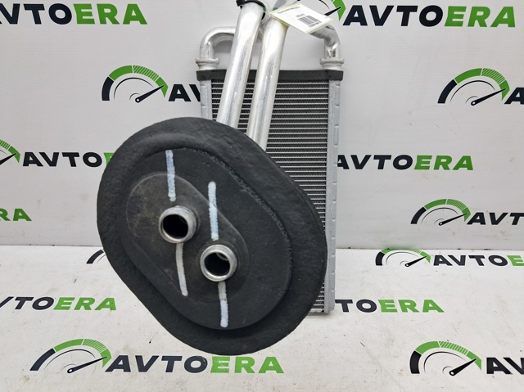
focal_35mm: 27
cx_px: 262
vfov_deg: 51.3
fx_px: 408
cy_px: 196
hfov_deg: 65.4
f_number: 1.8
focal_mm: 4
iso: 64
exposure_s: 1/100
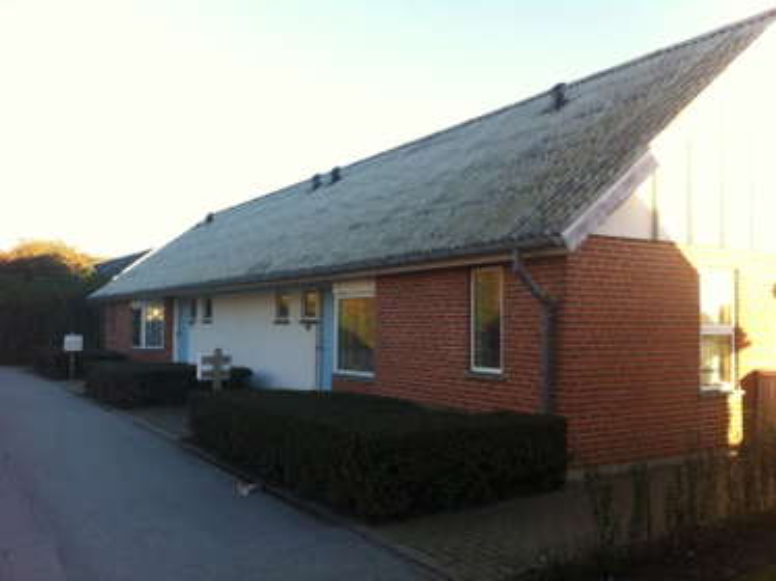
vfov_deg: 40.7
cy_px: 290
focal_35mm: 35
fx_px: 784
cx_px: 388
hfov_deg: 52.7
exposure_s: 1/190
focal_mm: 3.85
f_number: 2.8
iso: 80
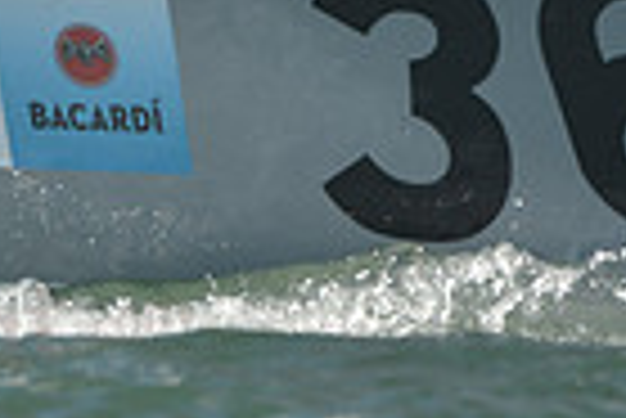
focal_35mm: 1250
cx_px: -676
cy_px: -254
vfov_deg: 1.1
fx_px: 21758
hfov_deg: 1.6
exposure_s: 1/1000
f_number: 7.1
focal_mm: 300
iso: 200
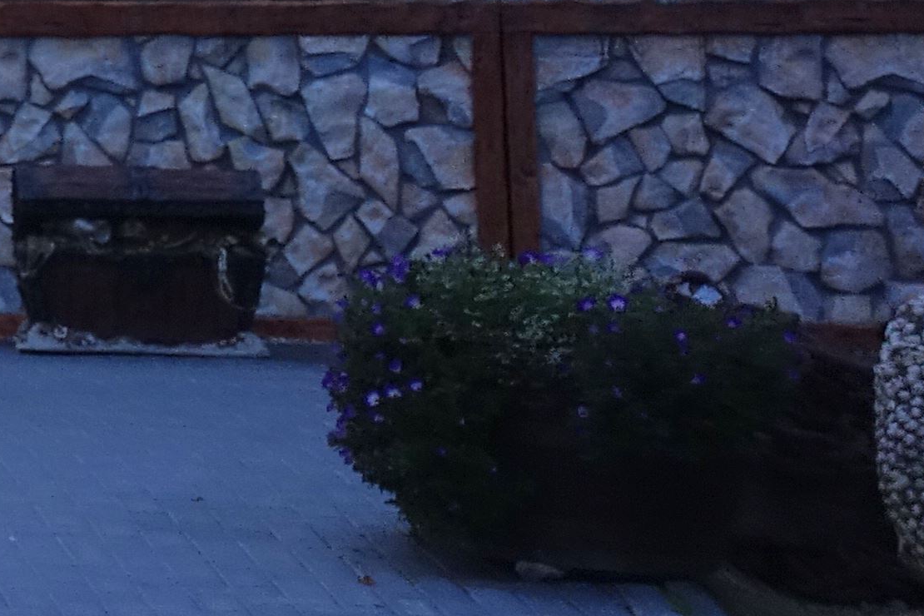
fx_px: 5313
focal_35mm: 207
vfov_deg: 6.4
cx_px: -1342
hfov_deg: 8.9
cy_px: -622
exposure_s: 1/160
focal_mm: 15.64
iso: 500
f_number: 3.2
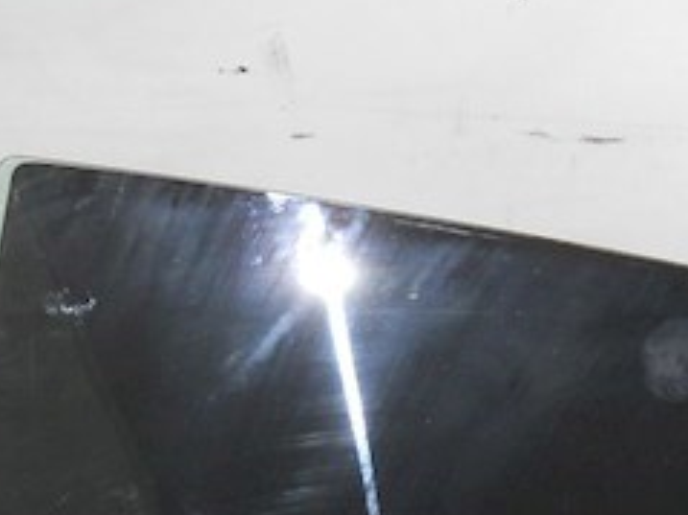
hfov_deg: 17.7
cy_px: 653
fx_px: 2185
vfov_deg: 13.0
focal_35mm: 110
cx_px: 599
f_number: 3.1
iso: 100
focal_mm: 6.72
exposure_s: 1/30
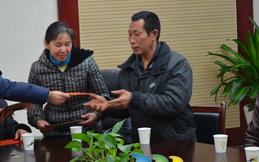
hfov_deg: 21.6
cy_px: 61
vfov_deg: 13.8
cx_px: 53
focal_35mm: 95
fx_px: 671
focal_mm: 38
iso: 640
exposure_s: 1/45
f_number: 4
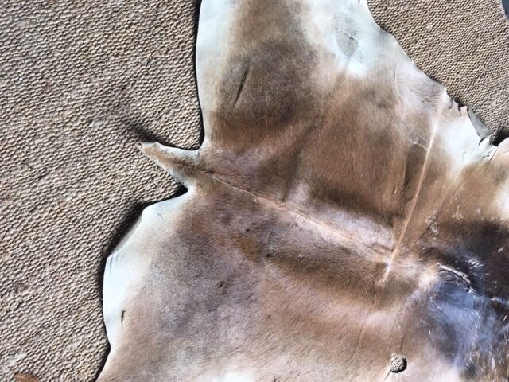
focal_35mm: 29
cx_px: 254
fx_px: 426
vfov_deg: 48.2
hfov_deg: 61.7
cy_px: 191
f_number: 2.2
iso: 25
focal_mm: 4.15
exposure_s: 1/33
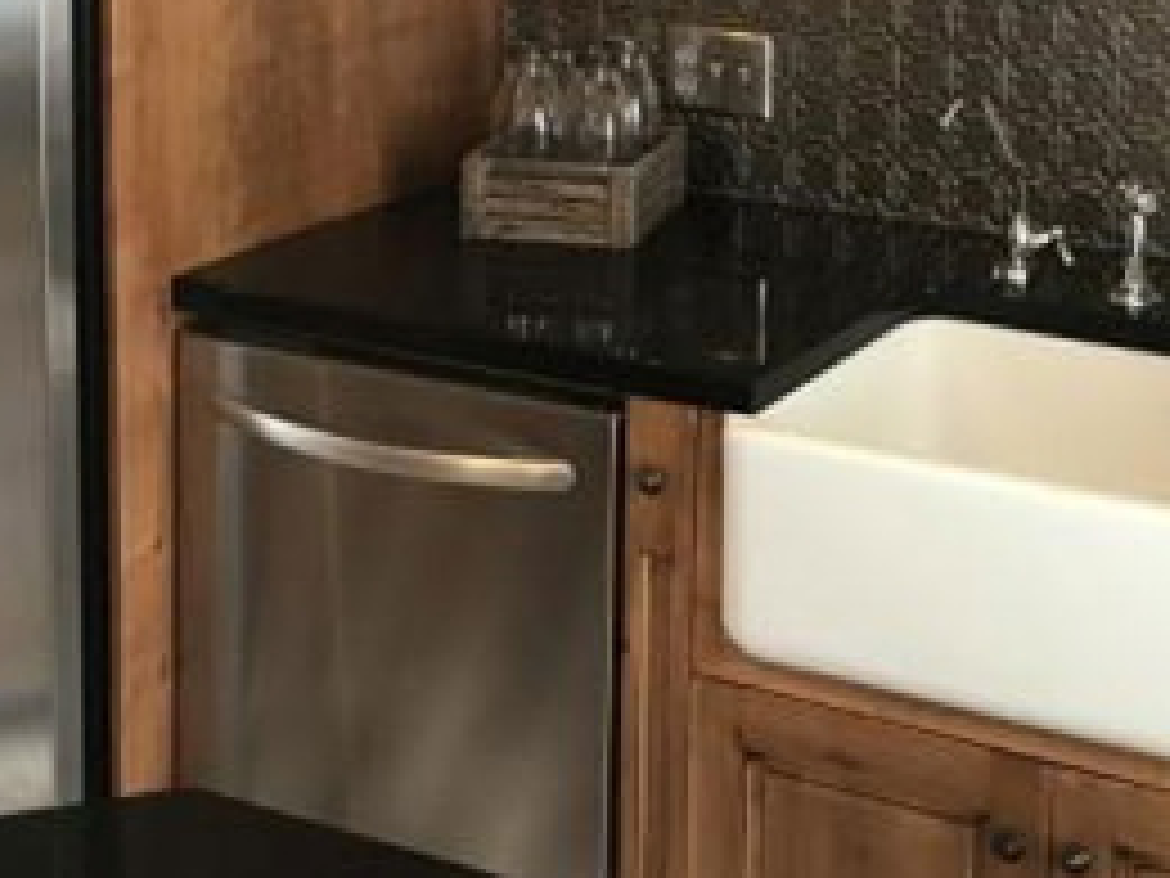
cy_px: -104
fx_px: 2332
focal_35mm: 69
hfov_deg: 27.4
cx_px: 990
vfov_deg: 20.3
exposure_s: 1/24
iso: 40
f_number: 1.8
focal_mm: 3.99
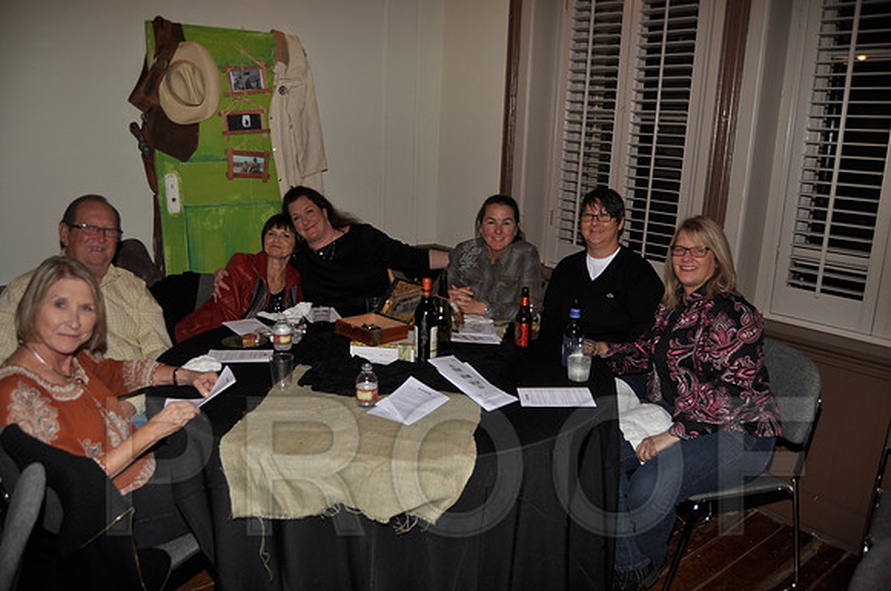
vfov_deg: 47.8
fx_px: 667
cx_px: 446
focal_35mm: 27
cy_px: 296
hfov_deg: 67.5
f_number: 4
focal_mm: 18
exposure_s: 1/60
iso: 200
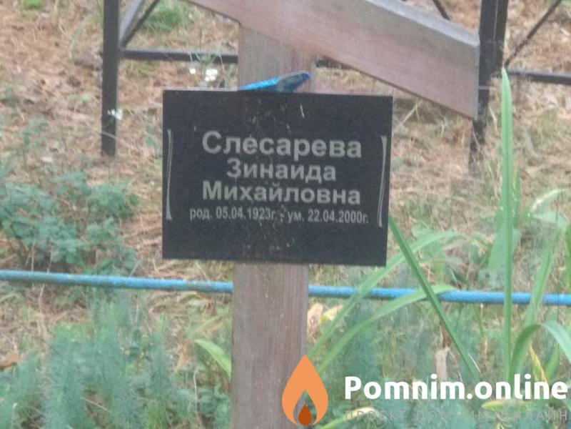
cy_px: 214
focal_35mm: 52
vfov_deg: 28.0
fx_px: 858
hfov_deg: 36.8
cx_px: 286
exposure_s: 1/30
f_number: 2.6
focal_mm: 5.99
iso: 800
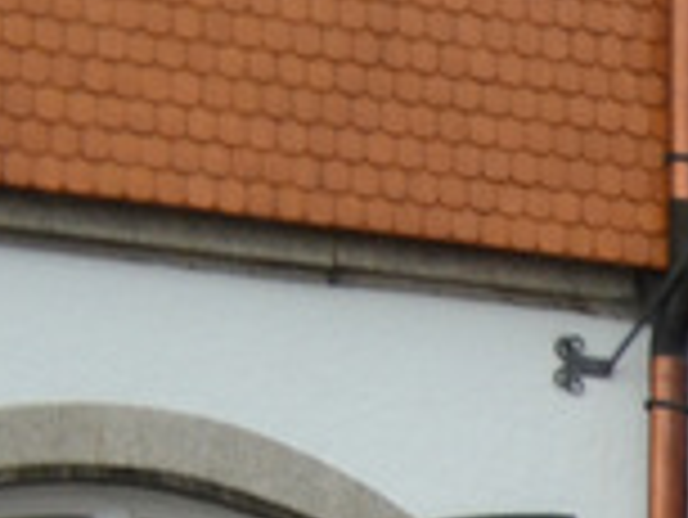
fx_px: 4058
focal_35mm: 204
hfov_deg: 7.5
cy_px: 1723
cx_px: 2527
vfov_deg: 6.5
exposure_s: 1/125
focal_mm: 18
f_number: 5.6
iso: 280
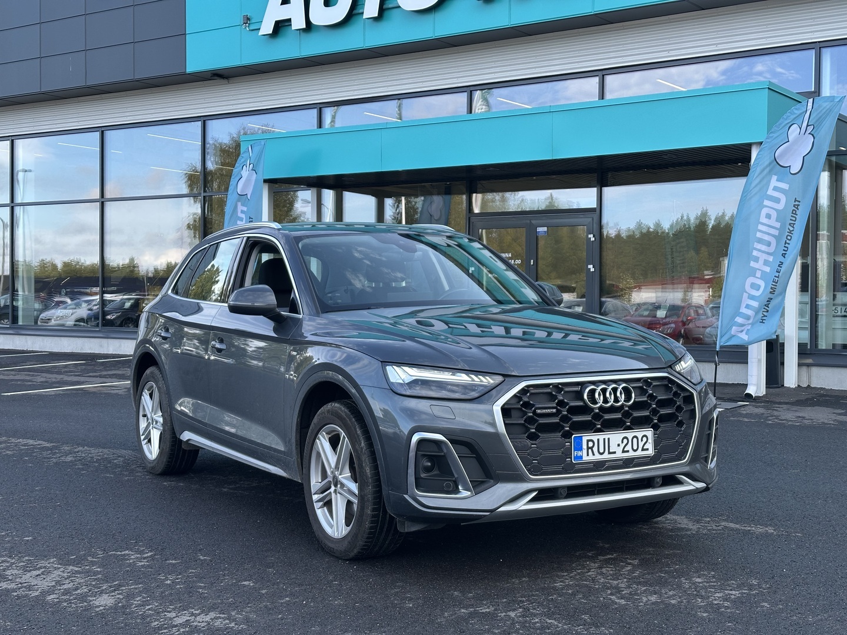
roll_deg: -0.6
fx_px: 1174
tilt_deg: -0.1
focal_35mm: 48
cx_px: 424
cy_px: 318
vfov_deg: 30.3
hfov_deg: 39.7
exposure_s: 1/430
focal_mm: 6.86
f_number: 1.78
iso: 64
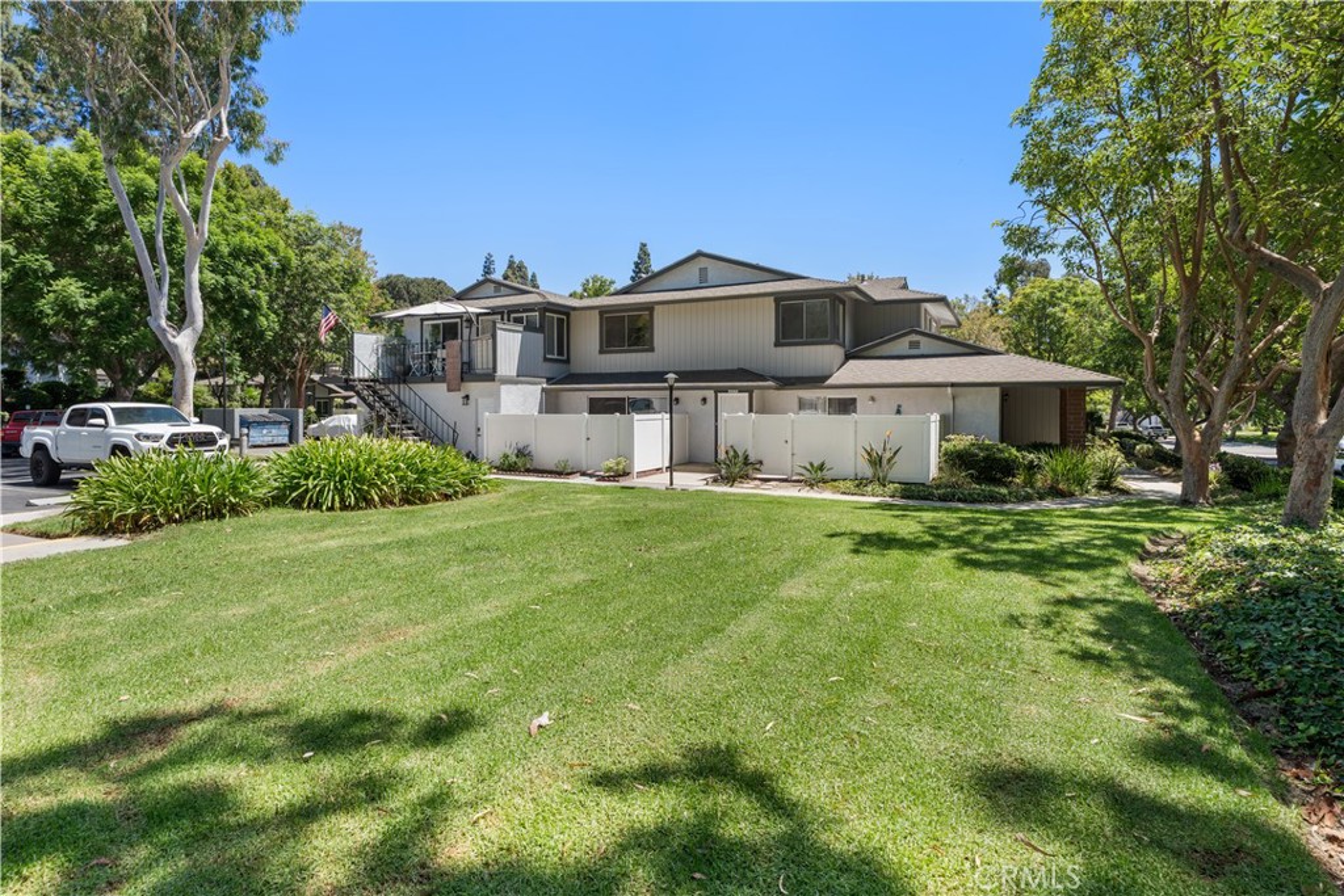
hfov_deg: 90.0
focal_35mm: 18
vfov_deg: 67.4
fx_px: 672
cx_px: 672
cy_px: 448
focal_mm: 18
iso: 200
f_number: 8
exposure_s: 1/125
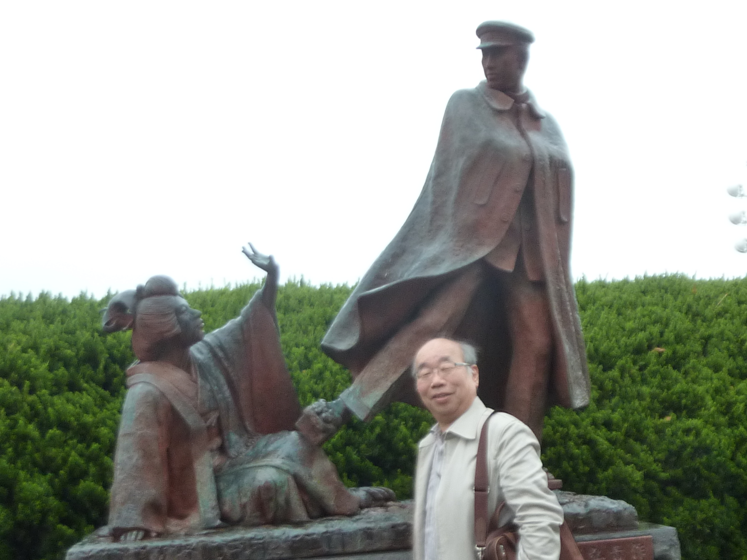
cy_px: 280
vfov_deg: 30.3
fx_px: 1036
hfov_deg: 39.7
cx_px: 374
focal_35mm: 48
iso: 160
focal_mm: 4.4
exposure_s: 1/30
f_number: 3.3
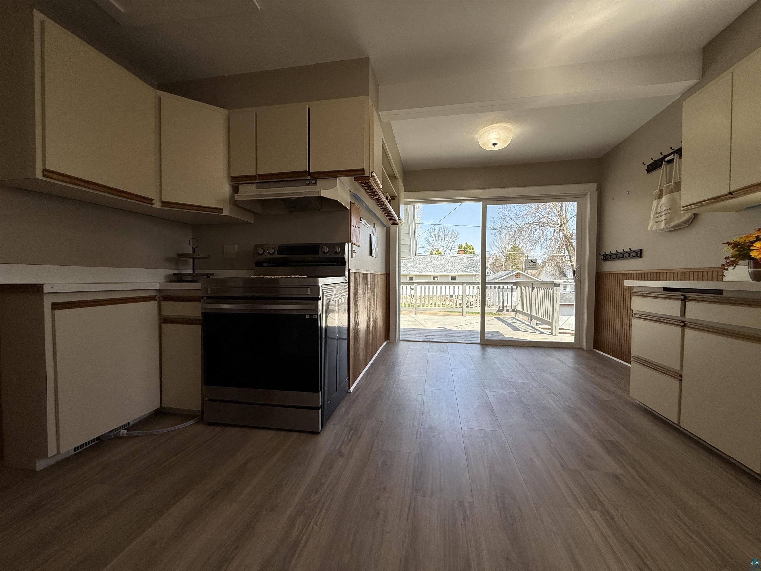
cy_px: 286
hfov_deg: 102.1
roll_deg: -0.7
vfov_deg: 85.7
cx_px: 380
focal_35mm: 14
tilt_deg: -1.2
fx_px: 308
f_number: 2.2
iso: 64
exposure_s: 1/424
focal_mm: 2.22
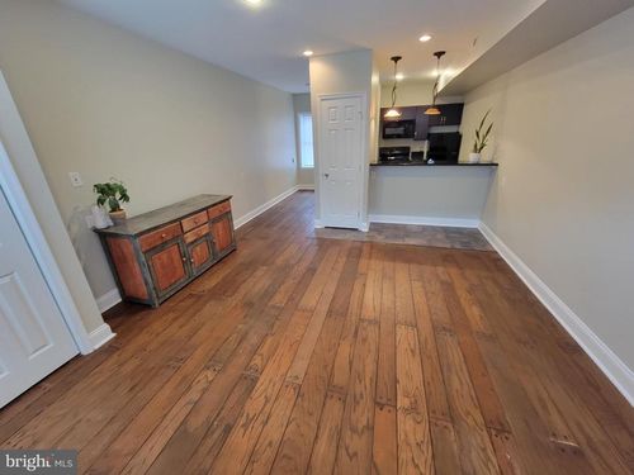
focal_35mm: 13
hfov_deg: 106.2
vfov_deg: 89.9
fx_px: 238
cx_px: 317
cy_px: 238
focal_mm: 2.2
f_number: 2.2
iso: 320
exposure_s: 1/30
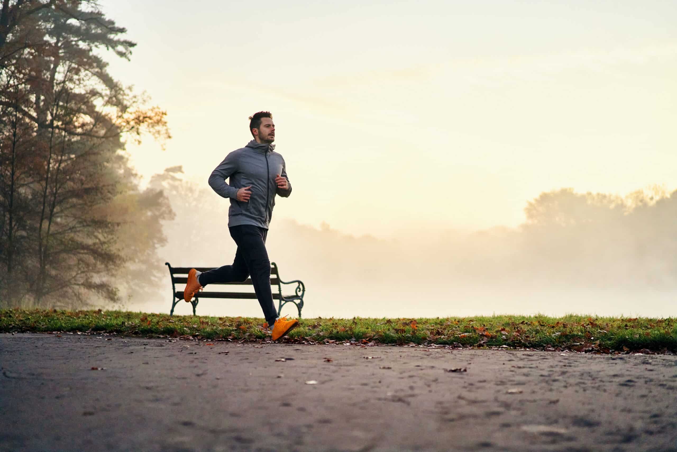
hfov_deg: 36.2
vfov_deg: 24.6
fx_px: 1034
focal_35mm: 55
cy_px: 226
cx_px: 338
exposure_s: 1/3200
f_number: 2.2
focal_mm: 55
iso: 1600
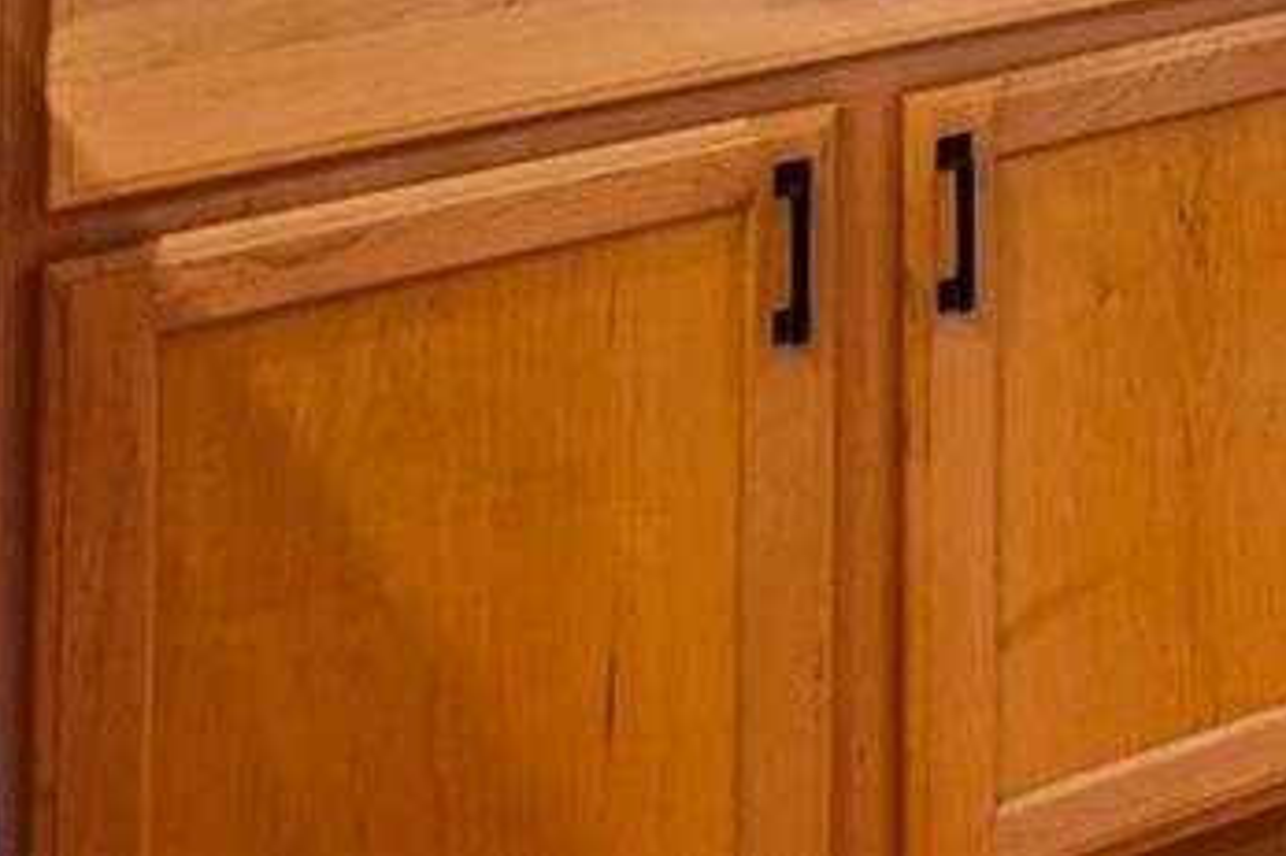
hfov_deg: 17.4
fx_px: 2963
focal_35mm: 83
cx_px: 2598
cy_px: -1115
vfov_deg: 13.0
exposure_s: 1/13
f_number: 8
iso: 400
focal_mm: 12
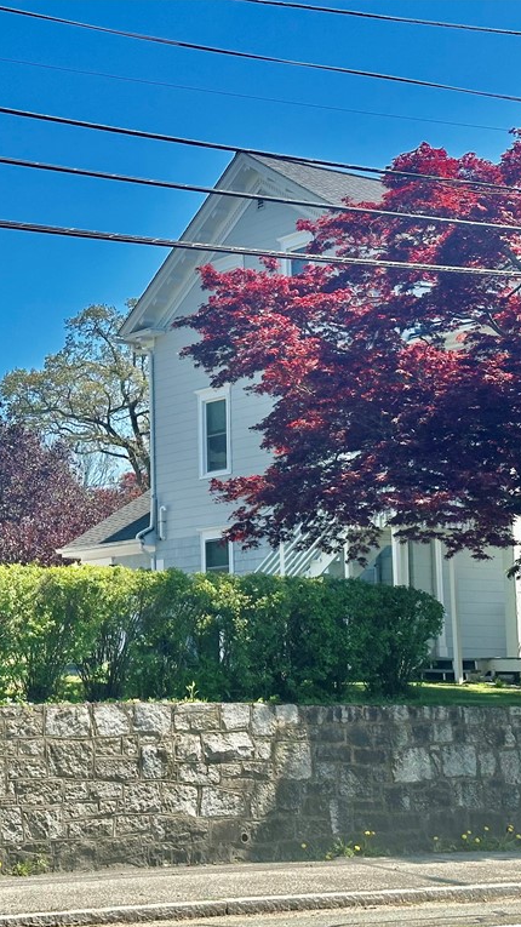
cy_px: 463
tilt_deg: +7.9
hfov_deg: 16.9
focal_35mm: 70
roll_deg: +0.7
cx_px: 32
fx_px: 1720
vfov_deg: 30.2
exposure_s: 1/2809
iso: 64
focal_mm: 6.86
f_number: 1.78
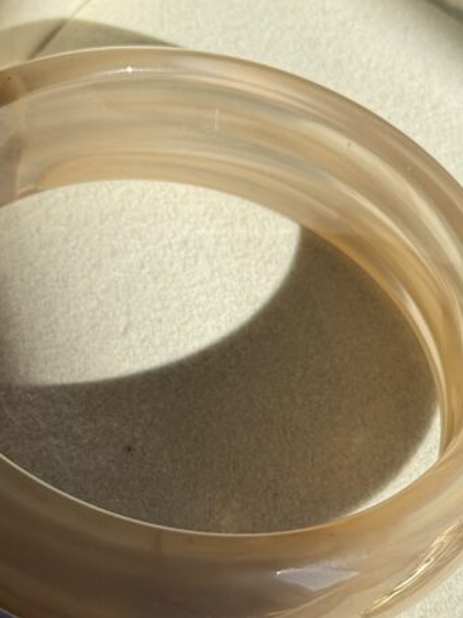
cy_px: 378
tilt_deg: -70.8
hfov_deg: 13.6
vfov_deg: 18.0
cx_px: 216
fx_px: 1945
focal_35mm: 109
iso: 64
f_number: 1.78
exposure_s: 1/2342
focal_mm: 6.76
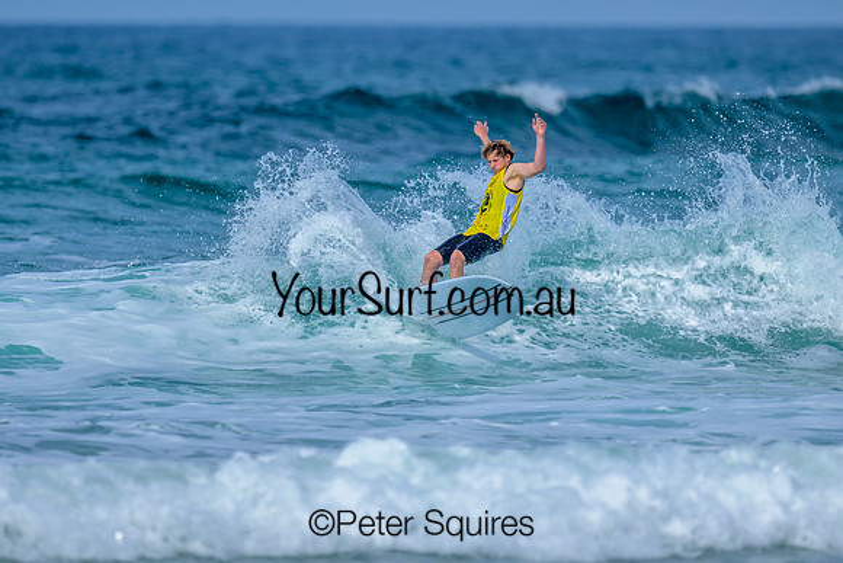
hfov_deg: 1.9
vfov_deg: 1.3
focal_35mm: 1100
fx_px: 25763
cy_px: 244
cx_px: 364
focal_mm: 800
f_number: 6.3
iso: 180
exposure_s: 1/2000
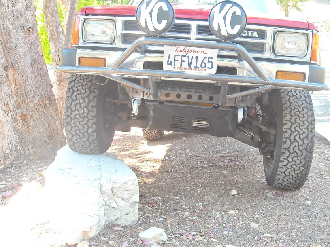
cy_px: 93
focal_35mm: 44
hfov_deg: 42.8
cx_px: 195
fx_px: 419
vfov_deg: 32.7
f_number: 2.8
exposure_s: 1/52
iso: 118
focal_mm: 5.7
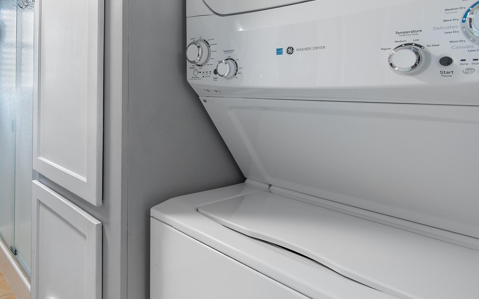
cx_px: 101
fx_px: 326
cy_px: 80
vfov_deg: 47.7
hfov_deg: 66.4
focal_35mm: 25
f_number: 4.5
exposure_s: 1/15
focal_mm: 10
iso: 100
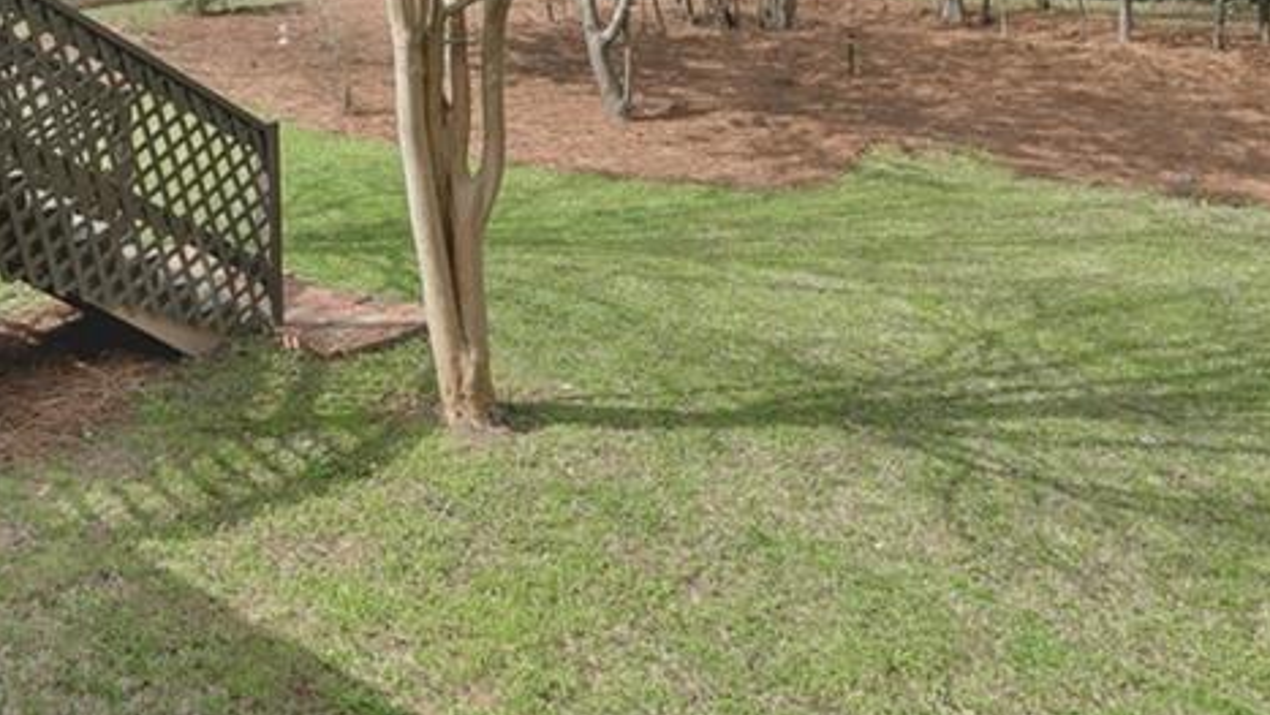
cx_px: 79
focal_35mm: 39
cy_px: -162
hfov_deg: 45.6
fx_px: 1314
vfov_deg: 26.7
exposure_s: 1/80
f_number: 8
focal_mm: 17
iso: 100
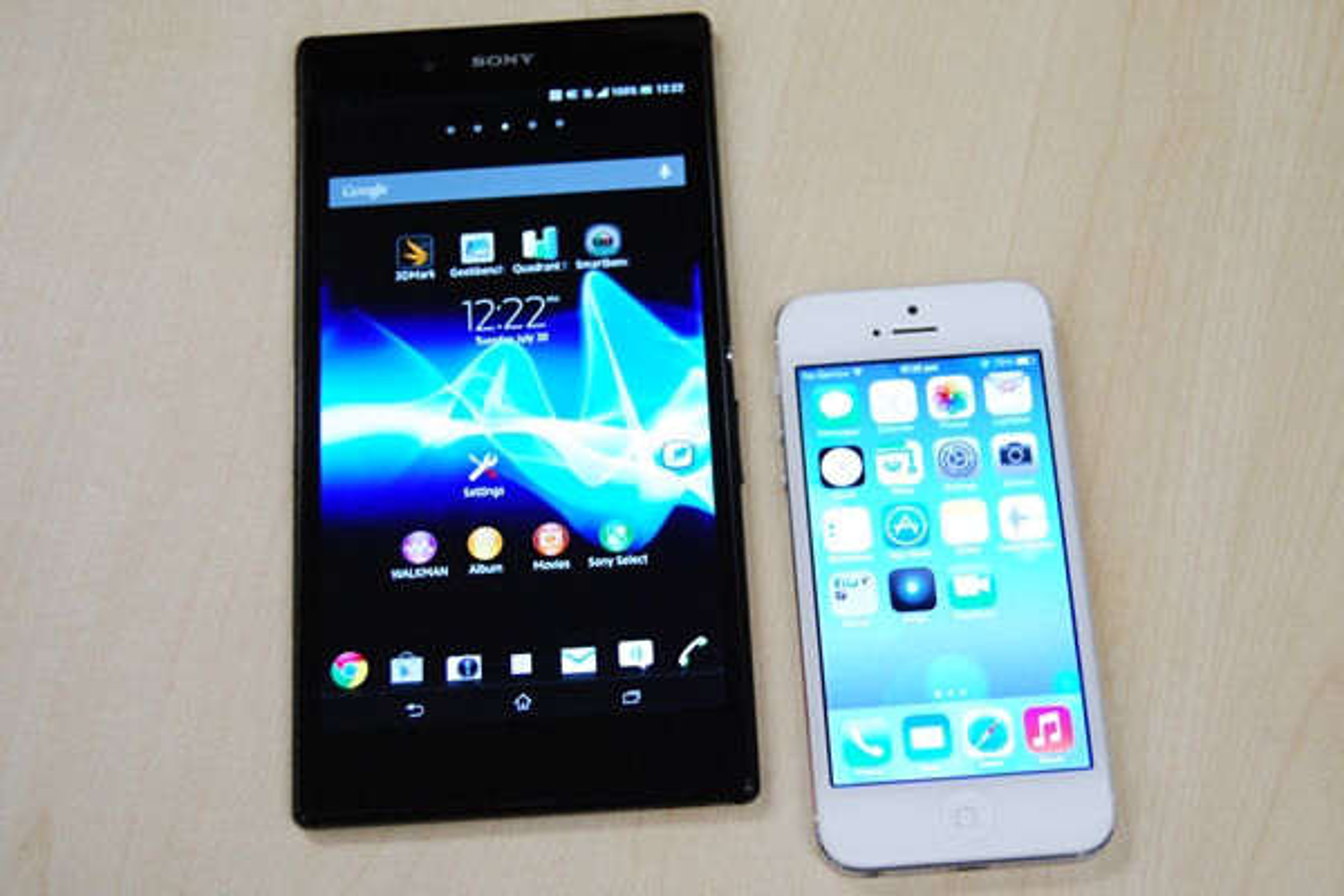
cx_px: 672
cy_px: 448
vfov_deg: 22.6
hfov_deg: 33.4
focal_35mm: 60
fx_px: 2240
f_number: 5
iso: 800
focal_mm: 40
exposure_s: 1/40
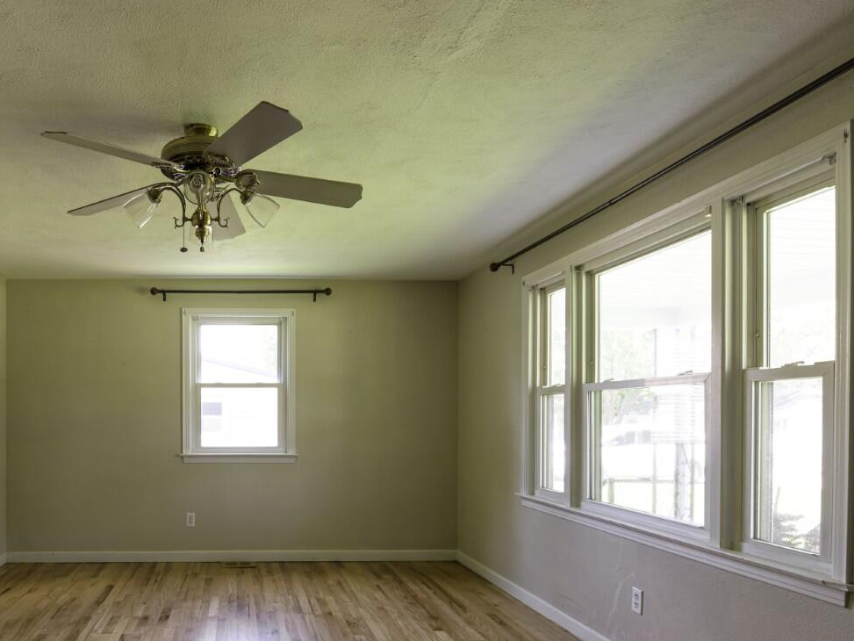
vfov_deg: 55.9
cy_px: 414
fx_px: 592
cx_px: 240
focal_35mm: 24
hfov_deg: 68.1
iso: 100
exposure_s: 1/13
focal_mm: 15
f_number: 8
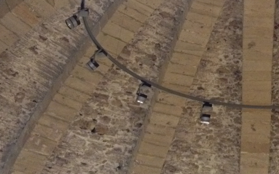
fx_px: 677
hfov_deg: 22.5
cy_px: -38
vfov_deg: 14.2
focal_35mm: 89
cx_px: 269
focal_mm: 4.28
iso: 500
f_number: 2.4
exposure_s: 1/15
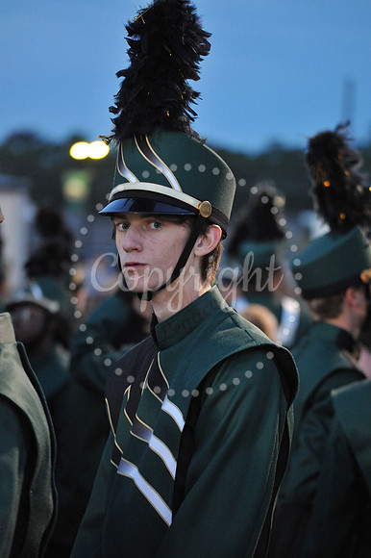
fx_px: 2321
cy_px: 279
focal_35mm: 150
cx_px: 186
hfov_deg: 9.1
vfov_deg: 13.7
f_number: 5.6
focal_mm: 150
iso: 4000
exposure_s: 1/200
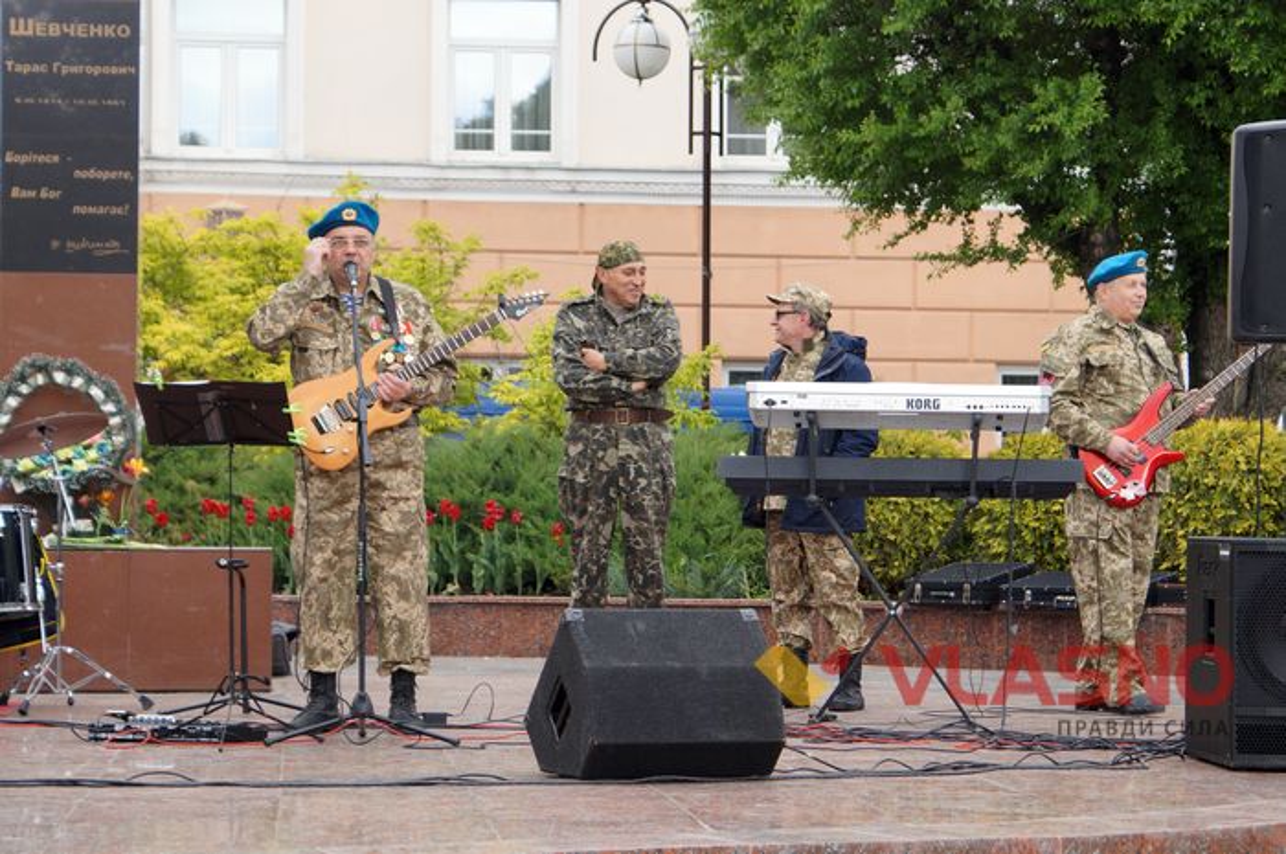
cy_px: 427
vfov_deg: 15.2
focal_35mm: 90
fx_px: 3211
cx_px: 643
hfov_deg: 22.6
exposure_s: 1/160
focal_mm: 60
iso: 320
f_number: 5.6
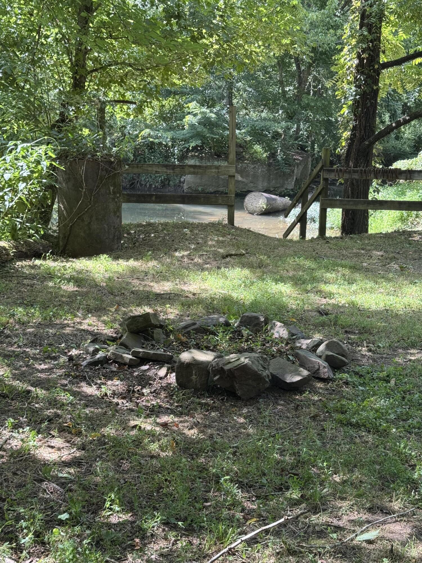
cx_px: 211
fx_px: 780
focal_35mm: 48
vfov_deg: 39.7
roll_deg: -1.9
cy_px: 282
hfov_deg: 30.3
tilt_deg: -12.7
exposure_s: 1/163
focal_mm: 6.76
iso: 50
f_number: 1.78
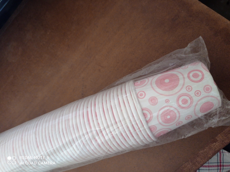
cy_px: 86
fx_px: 186
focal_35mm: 28
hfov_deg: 63.5
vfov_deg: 49.7
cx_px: 115
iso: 381
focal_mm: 4.74
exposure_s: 1/25
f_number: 1.79
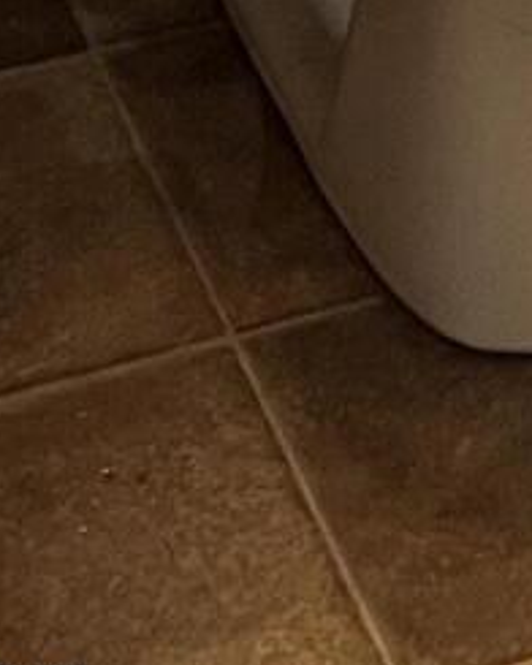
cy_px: -1770
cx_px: 689
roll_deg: -1.1
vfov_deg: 7.4
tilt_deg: -10.6
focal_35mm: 207
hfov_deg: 7.4
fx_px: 4074
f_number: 1.5
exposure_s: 1/60
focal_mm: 5.7
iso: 200
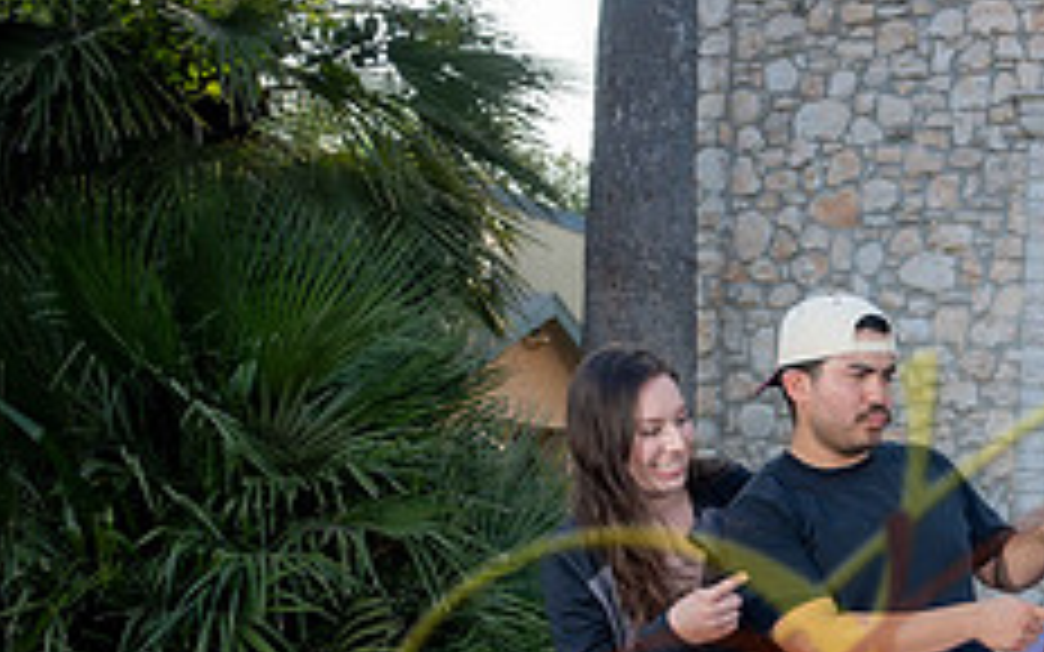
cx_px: 1233
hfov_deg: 32.9
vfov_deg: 23.2
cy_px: 785
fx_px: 1451
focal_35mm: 51
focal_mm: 20
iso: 125
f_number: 2.8
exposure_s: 1/400
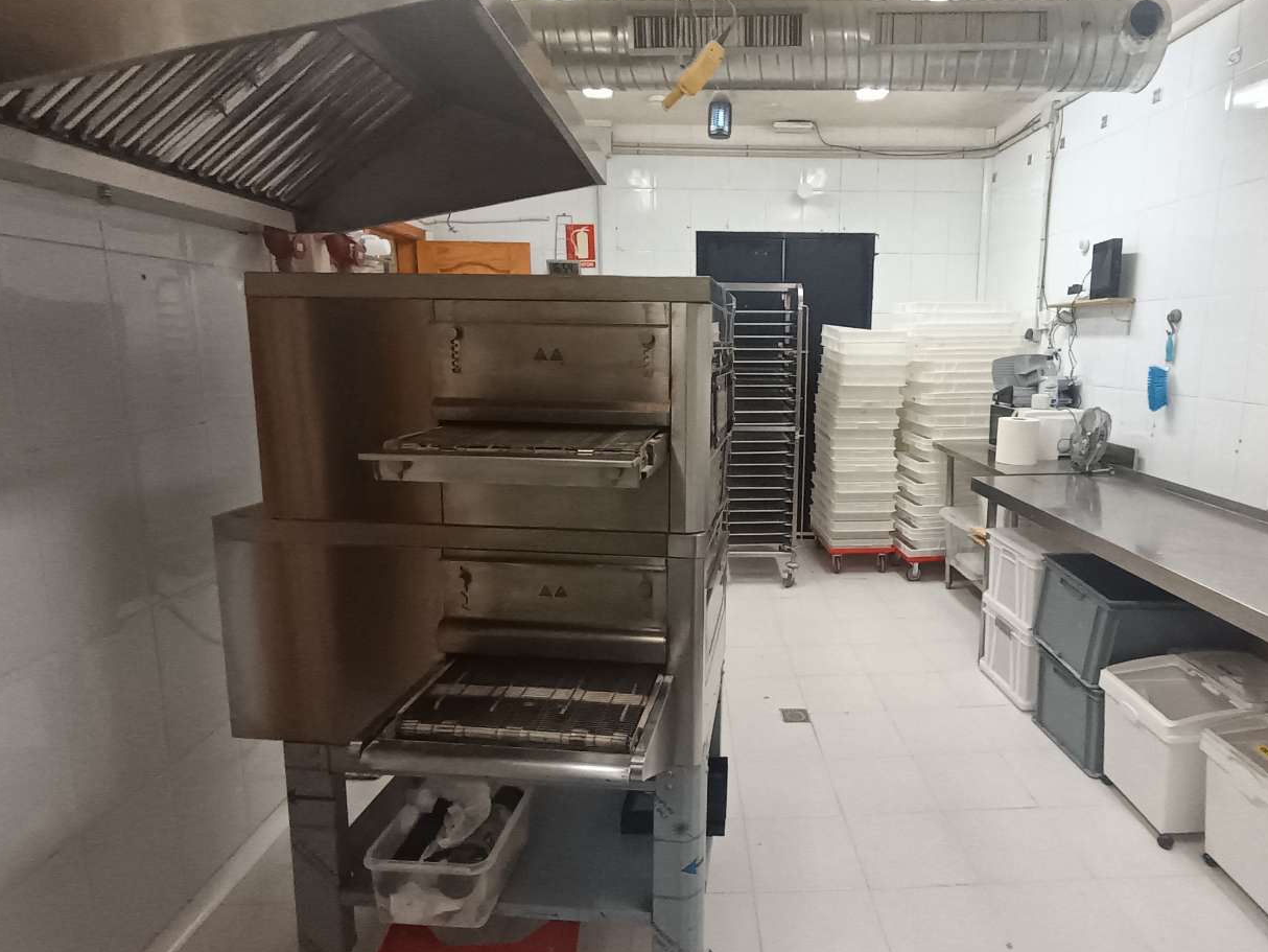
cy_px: 463
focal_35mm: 21
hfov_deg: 78.5
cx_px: 728
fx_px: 769
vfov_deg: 63.5
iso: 726
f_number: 2.2
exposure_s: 1/50
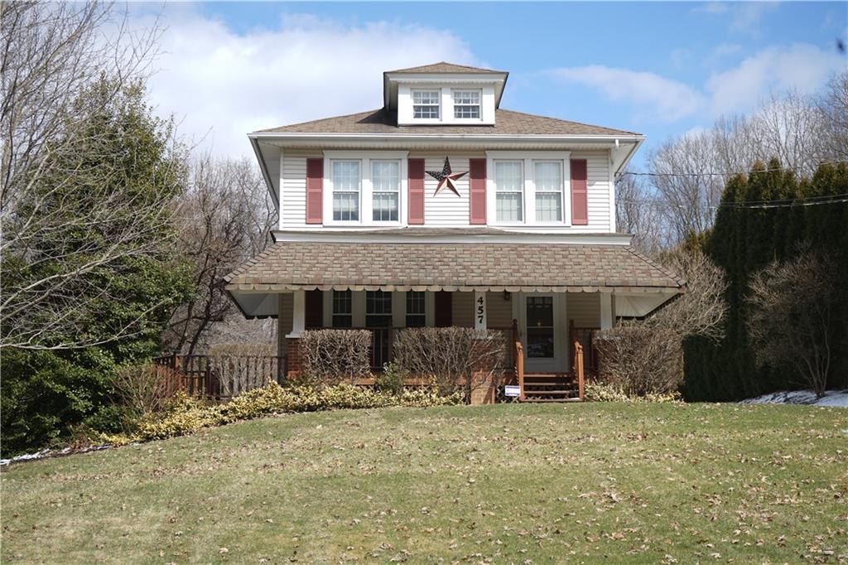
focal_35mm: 55
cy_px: 282
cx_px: 424
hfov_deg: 36.3
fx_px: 1295
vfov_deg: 24.6
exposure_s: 1/160
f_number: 7.1
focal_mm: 55
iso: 50
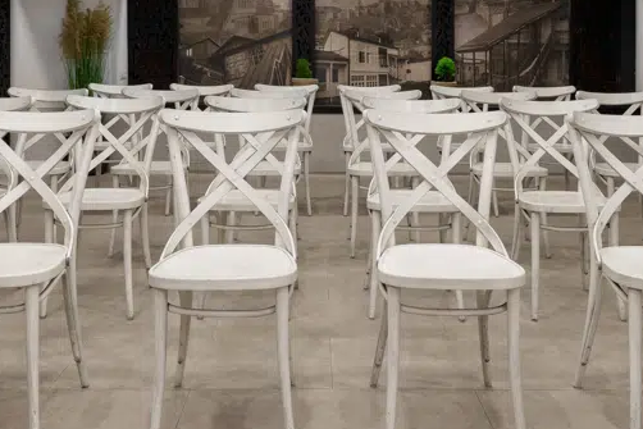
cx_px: 324
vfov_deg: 33.0
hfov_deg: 49.5
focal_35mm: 39
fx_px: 697
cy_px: 69
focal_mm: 17
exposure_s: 1/1.25
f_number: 11
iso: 200
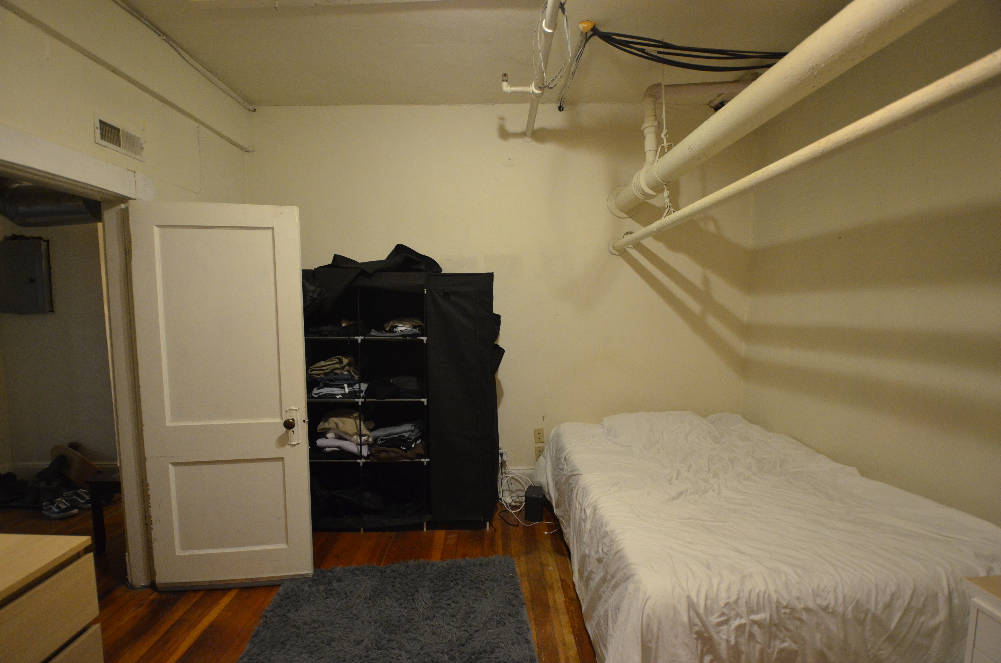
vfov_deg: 77.1
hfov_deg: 100.5
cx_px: 500
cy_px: 332
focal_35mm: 15
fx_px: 416
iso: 2000
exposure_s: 1/50
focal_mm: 10
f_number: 3.5
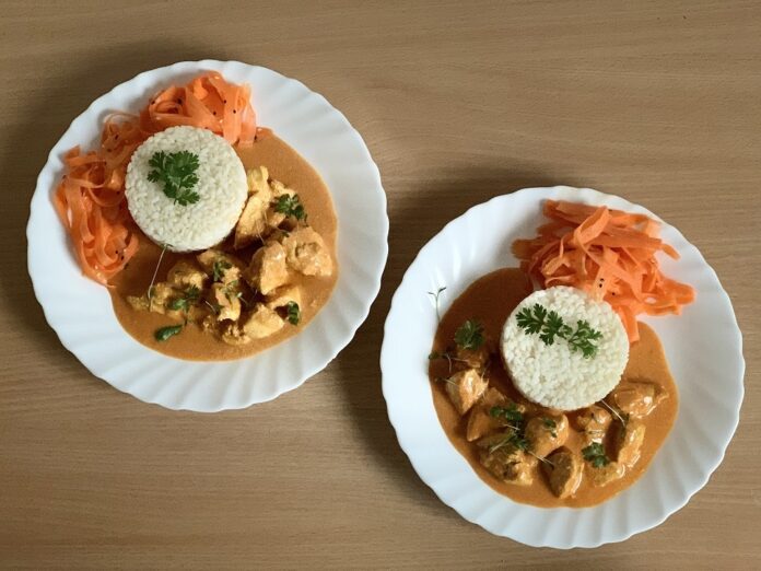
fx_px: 1143
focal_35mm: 52
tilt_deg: -81.7
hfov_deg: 36.8
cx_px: 380
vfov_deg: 28.0
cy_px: 286
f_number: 2.4
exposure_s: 1/40
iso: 500
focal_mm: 6
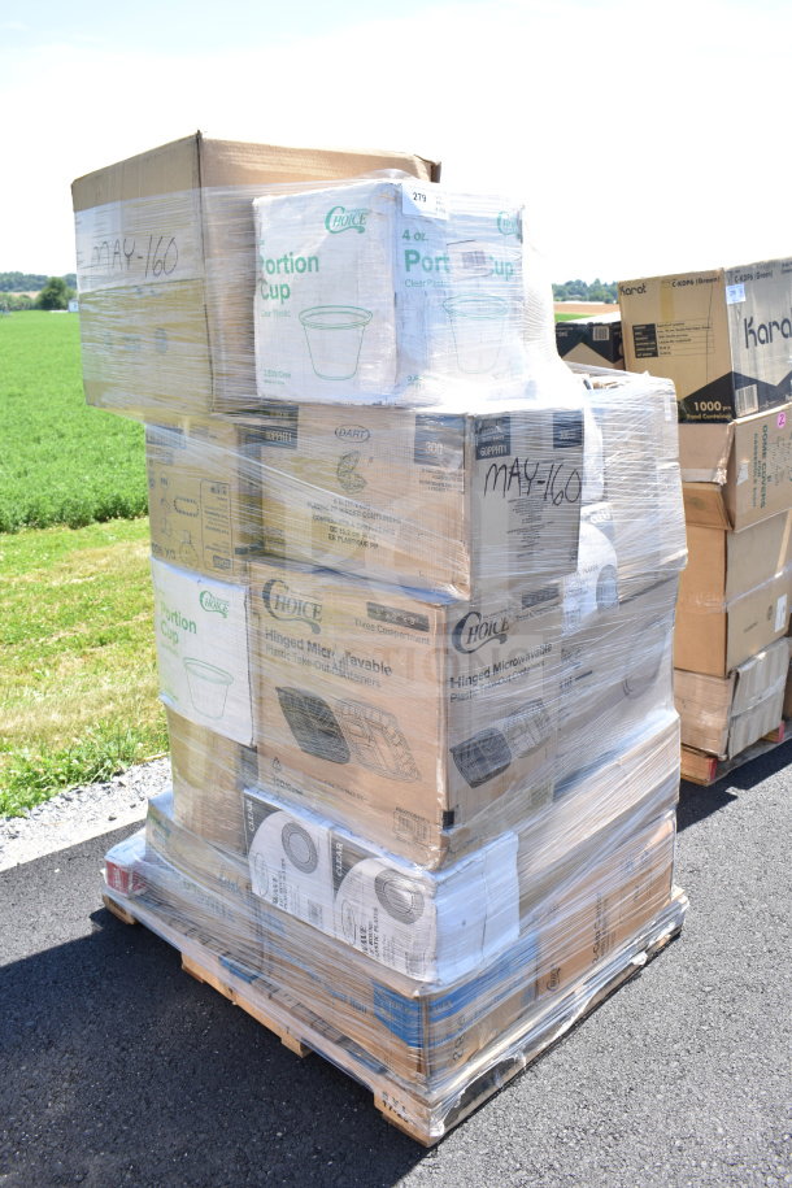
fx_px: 990
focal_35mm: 30
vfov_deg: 61.9
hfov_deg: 43.6
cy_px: 594
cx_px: 396
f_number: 7.1
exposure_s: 1/200
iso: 200
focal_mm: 20
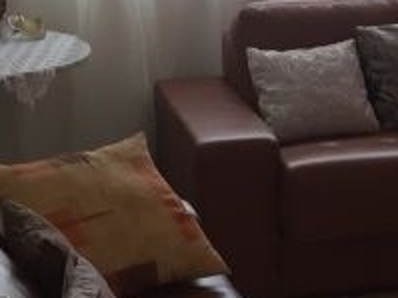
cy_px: 120
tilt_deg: -13.6
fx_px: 1712
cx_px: 684
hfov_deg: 12.3
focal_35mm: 149
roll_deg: -3.7
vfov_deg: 9.9
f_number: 2.2
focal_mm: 4.15
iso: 80
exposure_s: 1/30
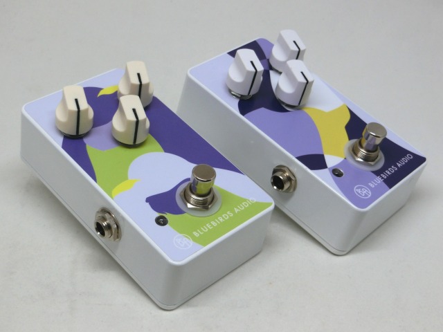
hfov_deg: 32.2
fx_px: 768
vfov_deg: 24.4
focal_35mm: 60
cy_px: 166
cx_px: 222
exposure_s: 1/125
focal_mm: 10.7
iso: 160
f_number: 5
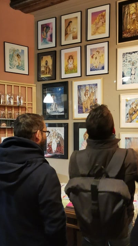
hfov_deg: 45.1
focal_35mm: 25
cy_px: 136
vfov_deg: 73.8
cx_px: 94
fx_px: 163
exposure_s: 1/20
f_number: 2.2
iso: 640
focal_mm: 2.35
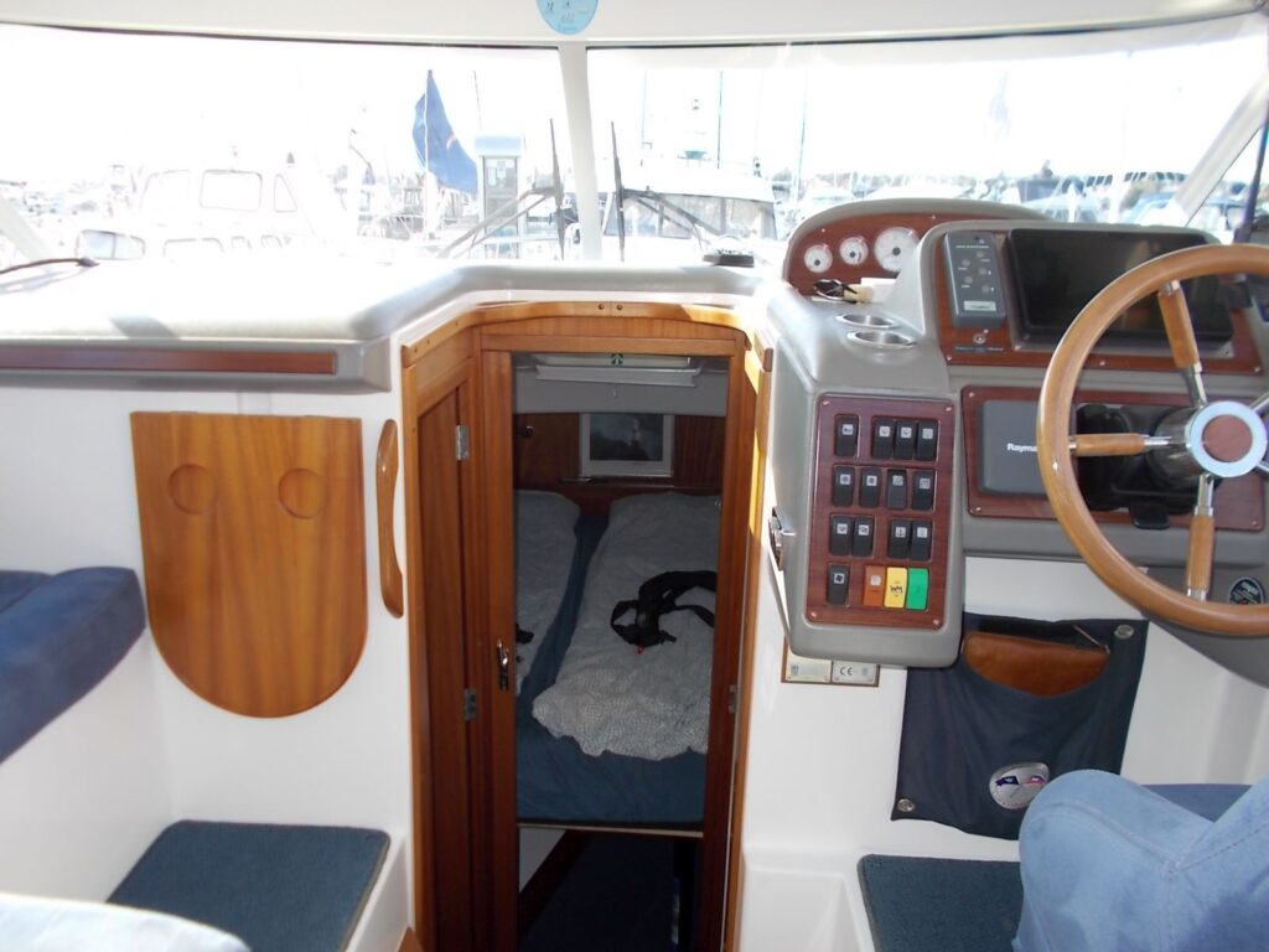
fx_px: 953
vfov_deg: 53.1
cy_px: 476
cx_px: 634
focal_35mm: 26
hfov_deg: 67.3
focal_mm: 4.6
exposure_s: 1/125
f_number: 3.2
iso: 80
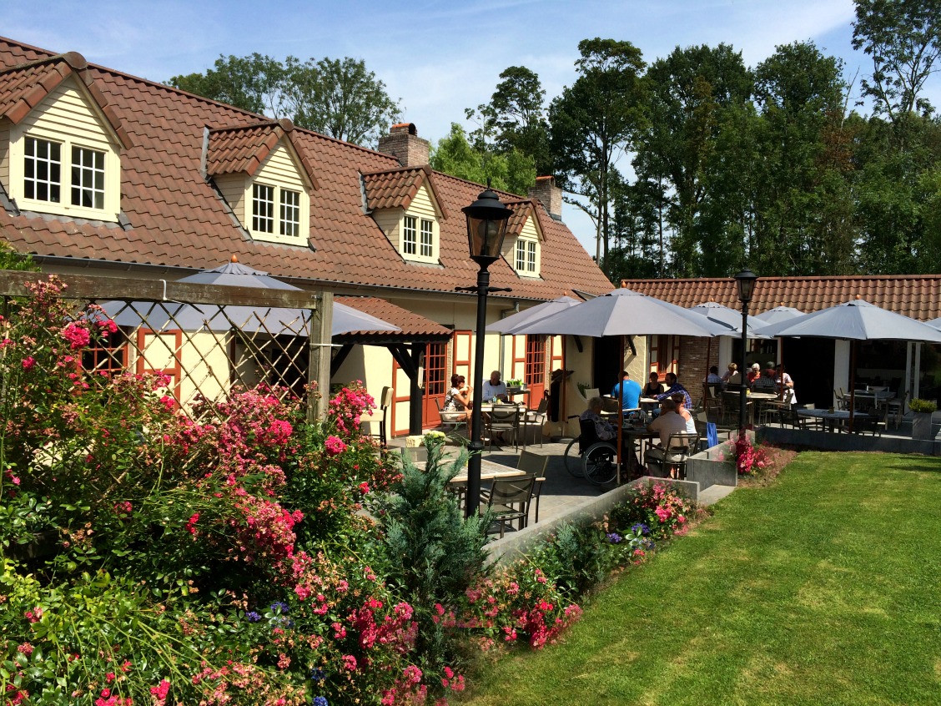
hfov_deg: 61.7
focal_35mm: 29
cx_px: 470
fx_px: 788
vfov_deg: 48.2
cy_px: 353
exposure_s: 1/2160
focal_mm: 4.15
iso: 32
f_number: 2.2
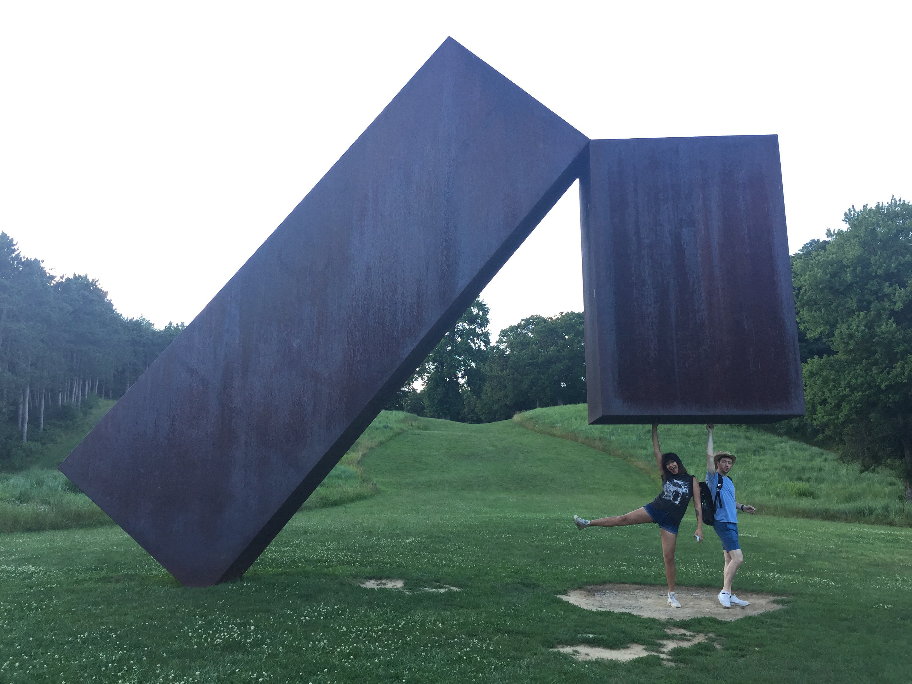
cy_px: 342
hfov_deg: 61.7
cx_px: 456
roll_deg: -1.4
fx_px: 764
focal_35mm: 29
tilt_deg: +12.3
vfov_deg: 48.2
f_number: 2.2
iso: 50
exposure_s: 1/120
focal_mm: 4.15
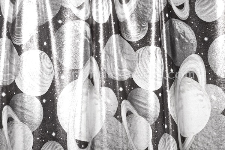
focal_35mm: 78
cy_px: 75
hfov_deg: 26.0
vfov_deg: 17.5
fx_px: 487
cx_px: 112
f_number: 13
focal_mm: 52
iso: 400
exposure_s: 1/500
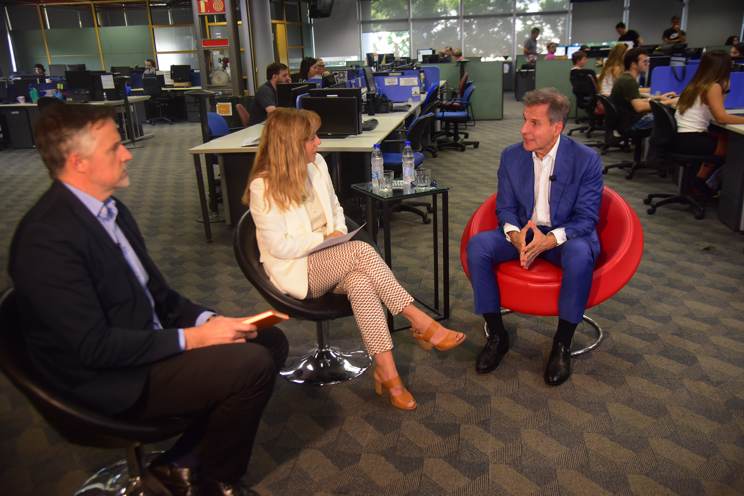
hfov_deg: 60.3
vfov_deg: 42.3
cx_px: 372
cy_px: 248
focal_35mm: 31
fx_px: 641
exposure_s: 1/60
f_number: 4
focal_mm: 31
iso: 2000
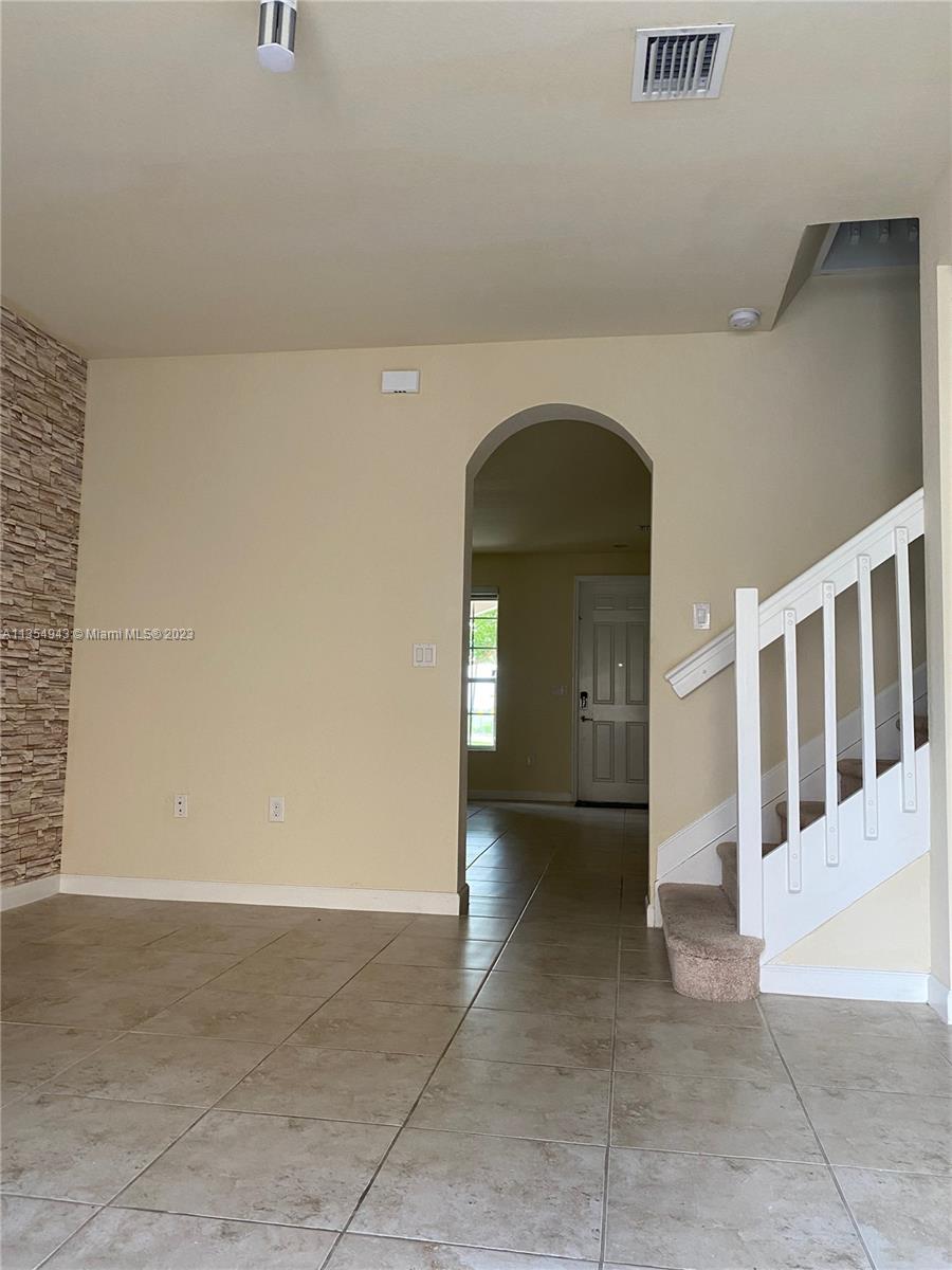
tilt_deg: +5.4
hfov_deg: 53.1
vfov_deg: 67.3
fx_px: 953
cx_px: 476
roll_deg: -1.1
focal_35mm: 26
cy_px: 635
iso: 125
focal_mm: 4.25
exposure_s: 1/87
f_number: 1.8
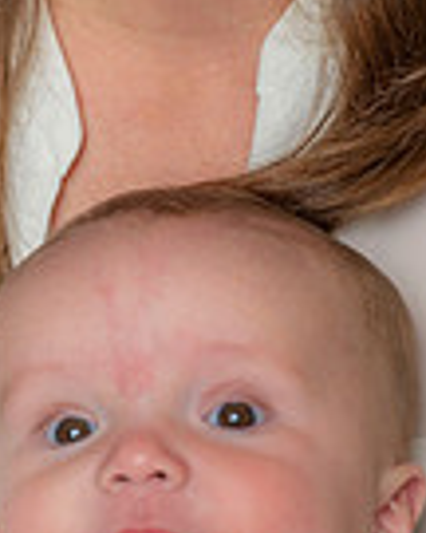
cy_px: 122
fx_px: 3451
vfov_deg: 8.8
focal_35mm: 219
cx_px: 128
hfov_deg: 7.1
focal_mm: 70
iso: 200
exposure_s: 1/200
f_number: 5
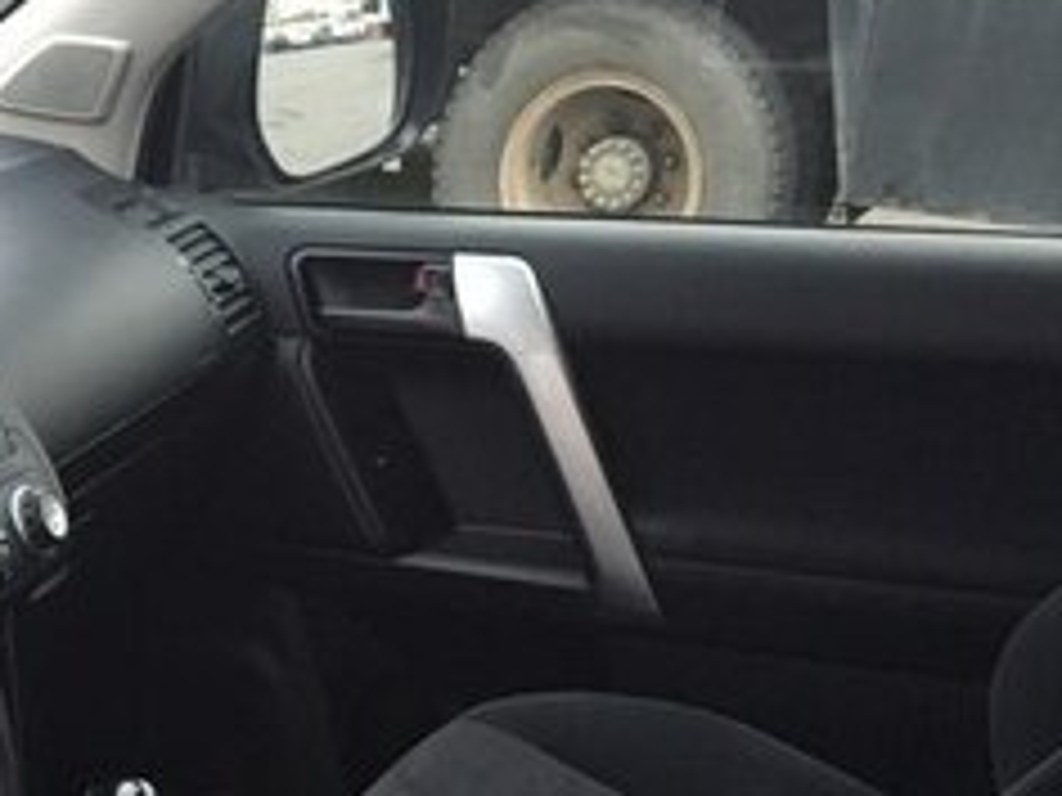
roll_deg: -4.2
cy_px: 866
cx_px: 135
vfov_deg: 17.6
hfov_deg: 23.6
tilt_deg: -26.3
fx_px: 2485
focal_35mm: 81
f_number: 2.2
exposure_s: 1/33
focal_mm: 4.15
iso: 160
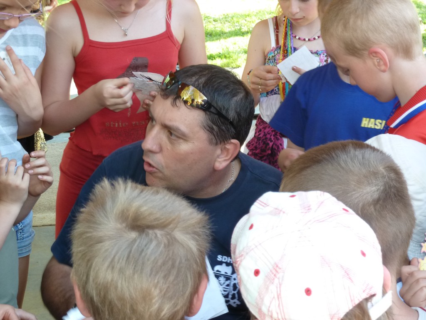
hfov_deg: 25.0
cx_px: 213
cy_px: 160
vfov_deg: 18.9
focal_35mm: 78
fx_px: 960
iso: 160
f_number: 4.2
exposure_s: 1/40
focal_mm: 12.8
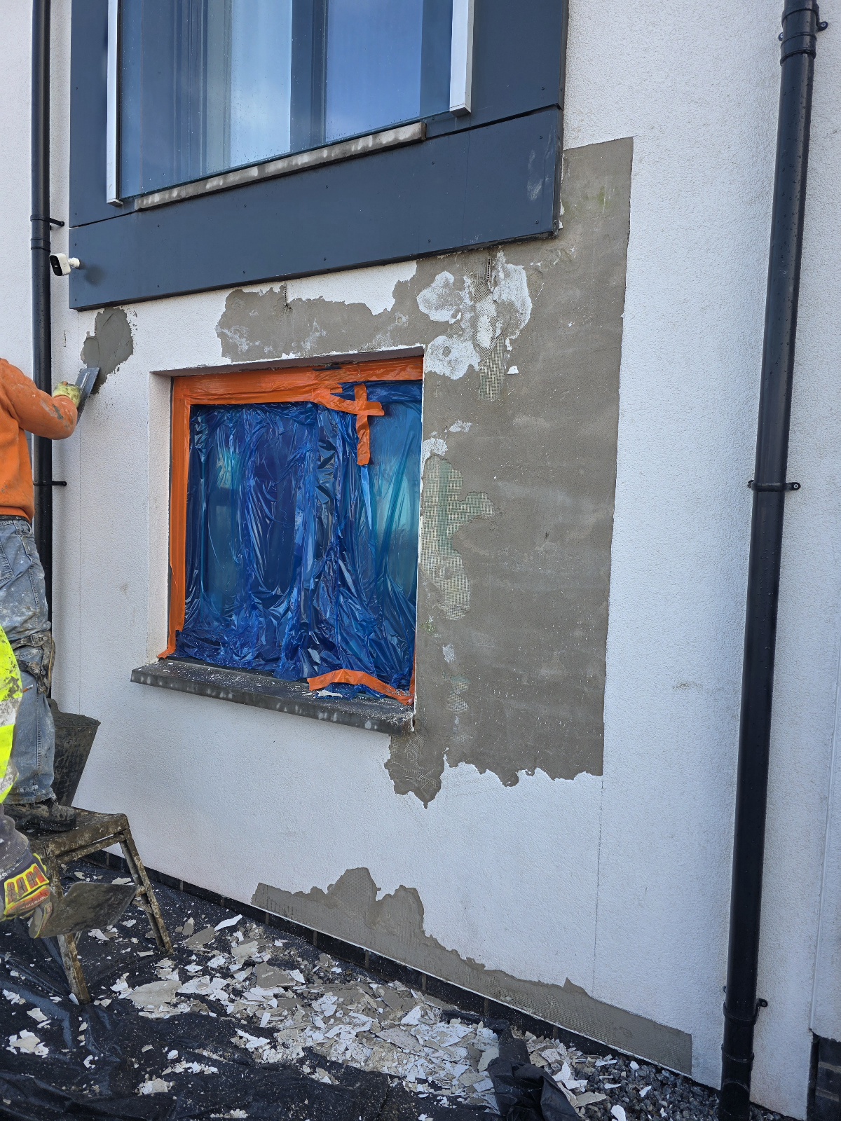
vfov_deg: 73.9
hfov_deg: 58.9
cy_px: 560
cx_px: 420
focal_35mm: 23
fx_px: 745
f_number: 1.7
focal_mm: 6.3
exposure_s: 1/370
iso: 32
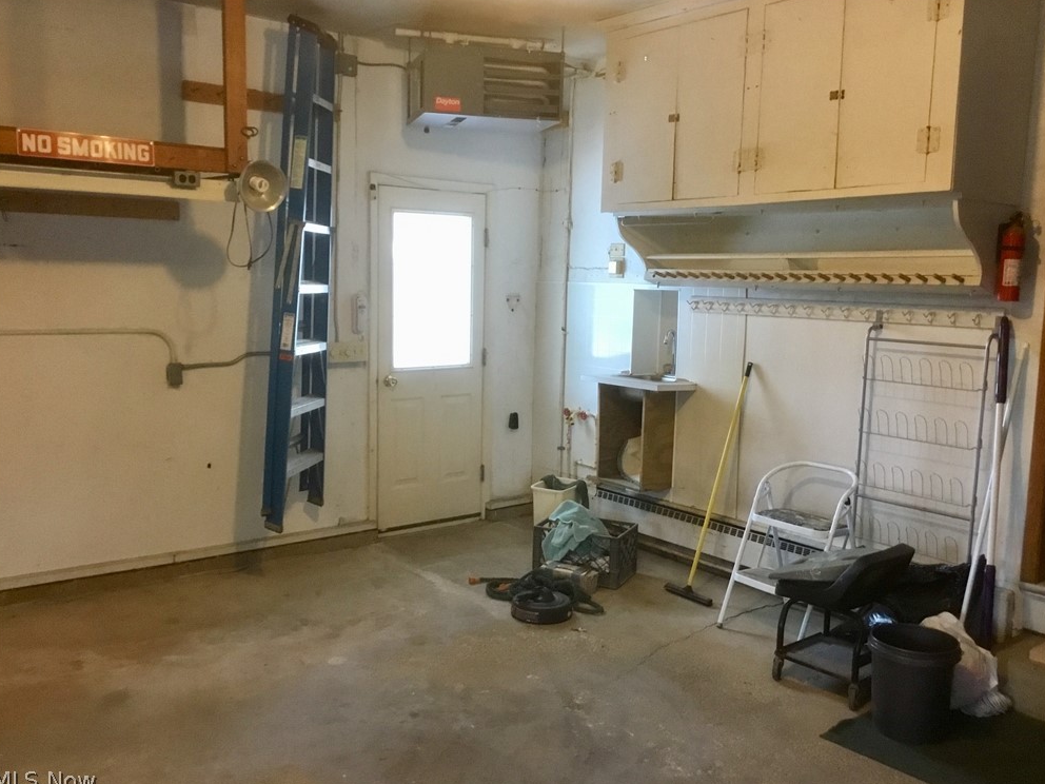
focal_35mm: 32
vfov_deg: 44.2
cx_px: 526
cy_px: 393
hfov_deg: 56.8
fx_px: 966
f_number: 2.4
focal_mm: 3.3
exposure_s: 1/30
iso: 200
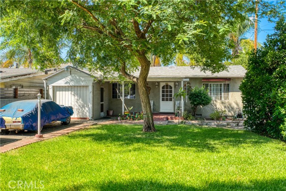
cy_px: 96
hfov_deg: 54.4
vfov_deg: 37.9
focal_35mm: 35
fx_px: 278
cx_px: 143
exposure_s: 1/100
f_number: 8
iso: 100
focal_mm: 35
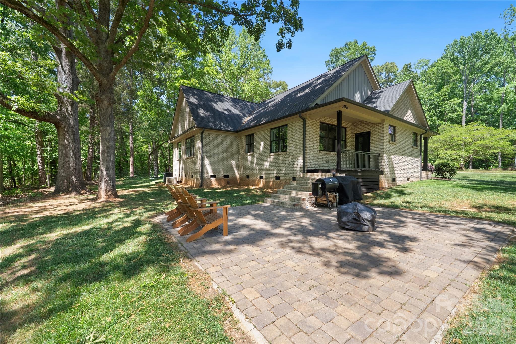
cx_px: 258
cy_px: 172
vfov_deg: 81.3
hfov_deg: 104.2
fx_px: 201
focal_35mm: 14
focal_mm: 14
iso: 100
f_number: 10
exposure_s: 1/13
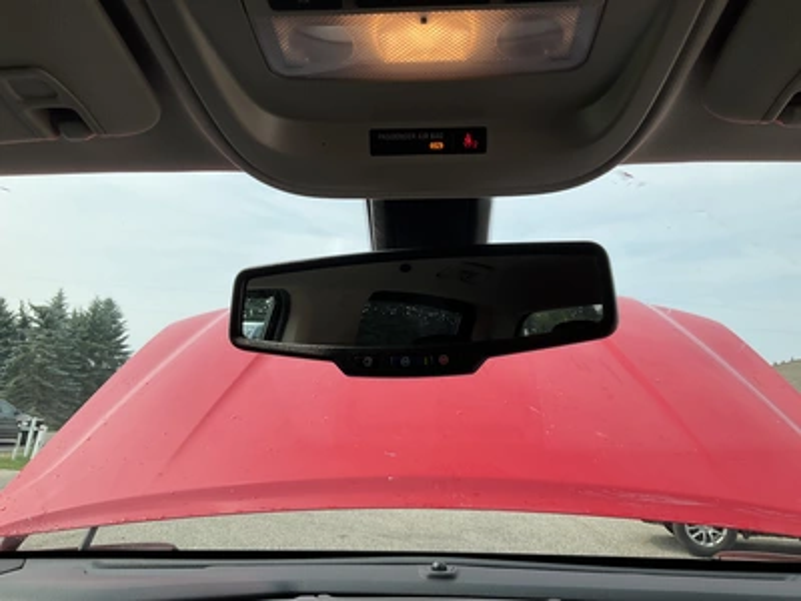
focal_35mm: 29
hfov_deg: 61.7
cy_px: 300
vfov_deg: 48.2
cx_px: 400
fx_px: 671
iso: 25
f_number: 1.8
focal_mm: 3
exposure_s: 1/978
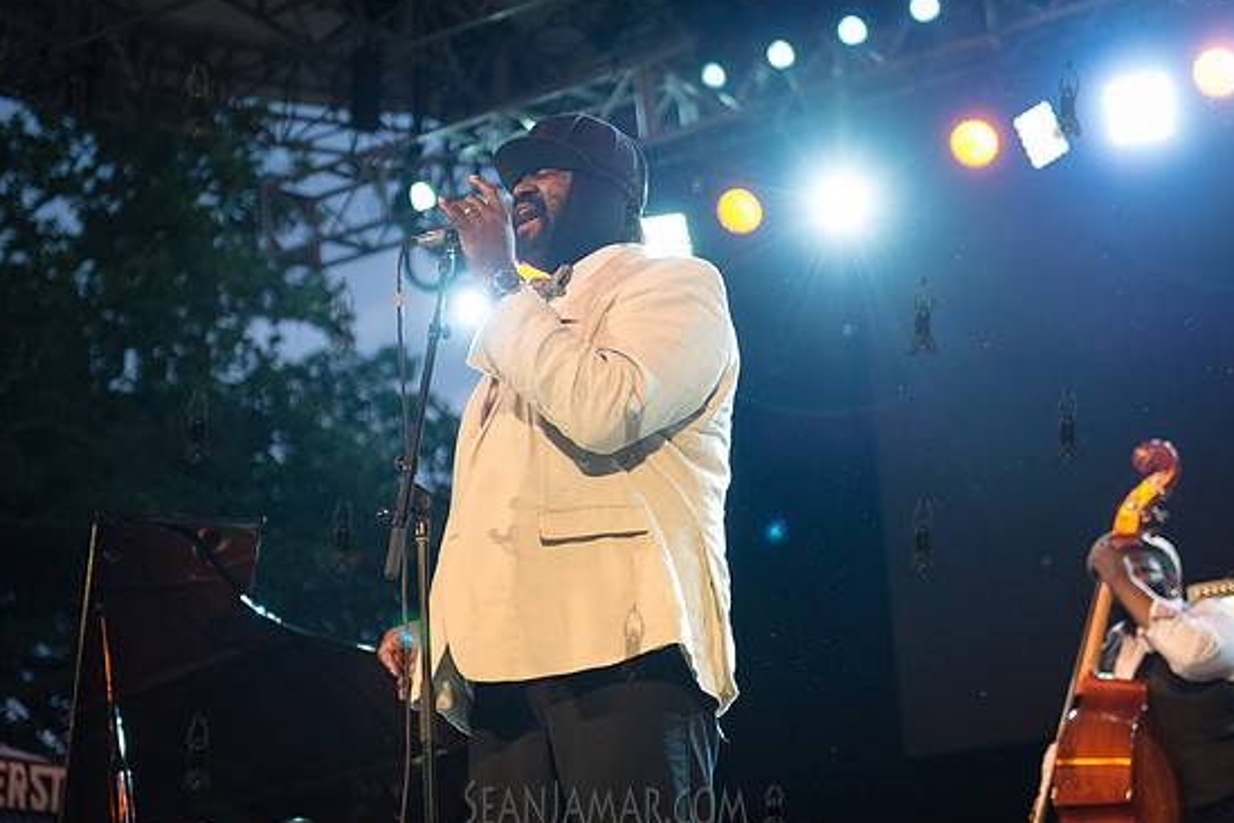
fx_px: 2536
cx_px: 632
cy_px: 424
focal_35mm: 74
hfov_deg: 27.3
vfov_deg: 18.4
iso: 2000
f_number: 3.2
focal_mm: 70
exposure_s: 1/500
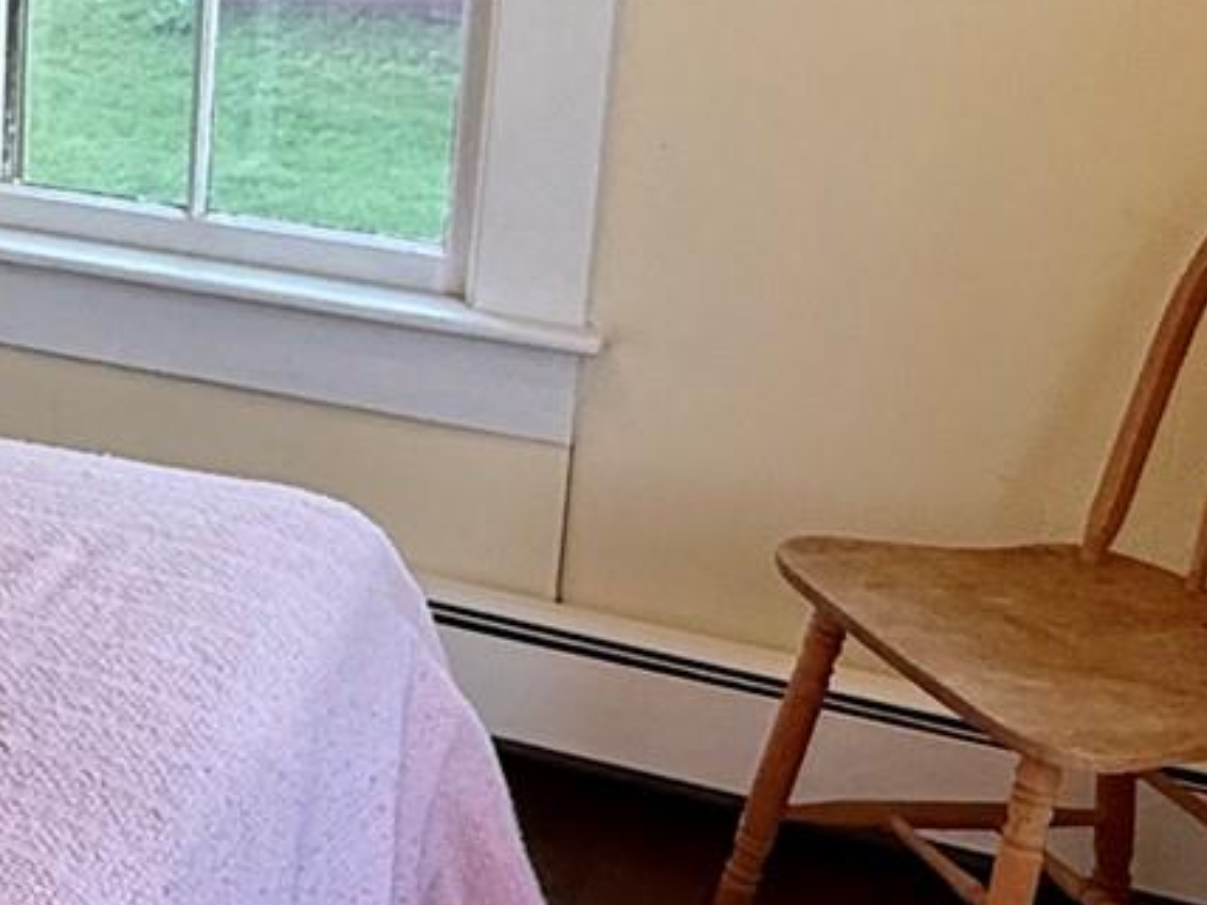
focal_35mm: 67
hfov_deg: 25.2
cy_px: 164
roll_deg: -0.2
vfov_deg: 21.6
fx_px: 2336
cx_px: -350
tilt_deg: -12.3
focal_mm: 2.22
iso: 100
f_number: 2.2
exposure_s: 1/120
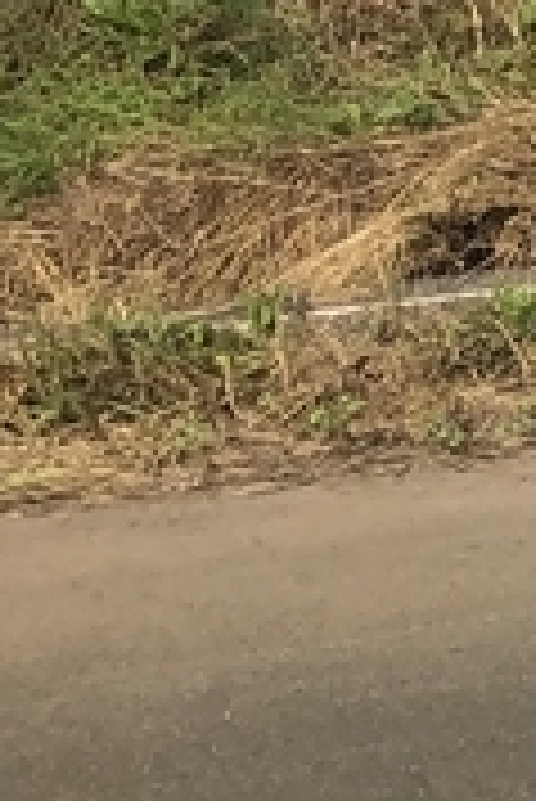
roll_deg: +1.3
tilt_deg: -0.3
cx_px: 2482
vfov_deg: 9.9
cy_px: -688
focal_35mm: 196
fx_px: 4369
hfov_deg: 5.6
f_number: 1.8
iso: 20
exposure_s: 1/2088
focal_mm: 3.99
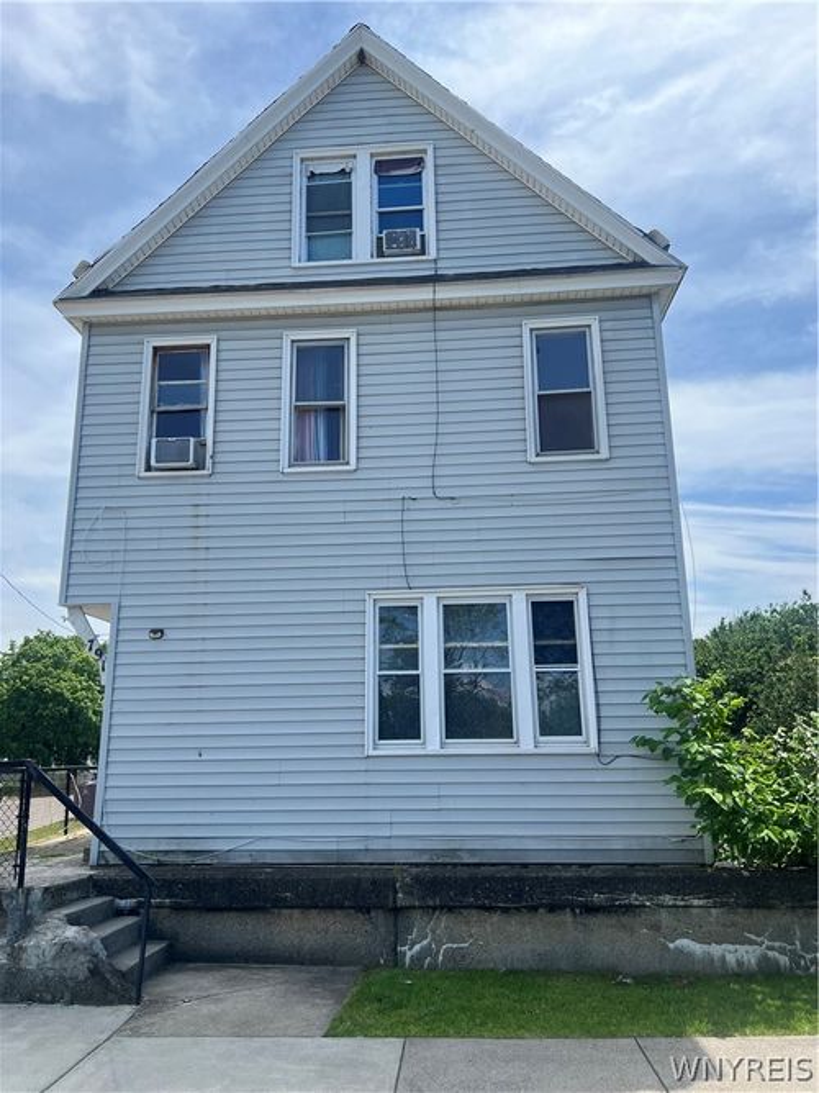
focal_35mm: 26
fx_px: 820
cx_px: 410
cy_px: 546
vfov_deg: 67.3
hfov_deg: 53.0
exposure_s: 1/3165
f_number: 1.5
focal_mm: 5.7
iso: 50
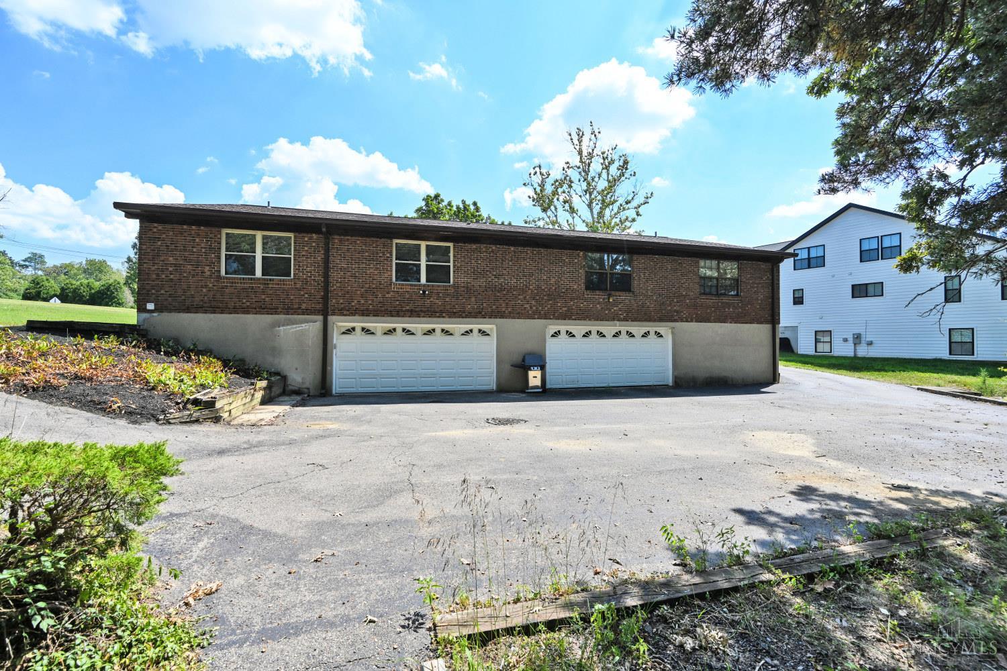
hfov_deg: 104.3
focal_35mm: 14
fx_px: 392
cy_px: 336
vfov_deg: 81.2
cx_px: 504
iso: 100
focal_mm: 14
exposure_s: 1/400
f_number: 7.1
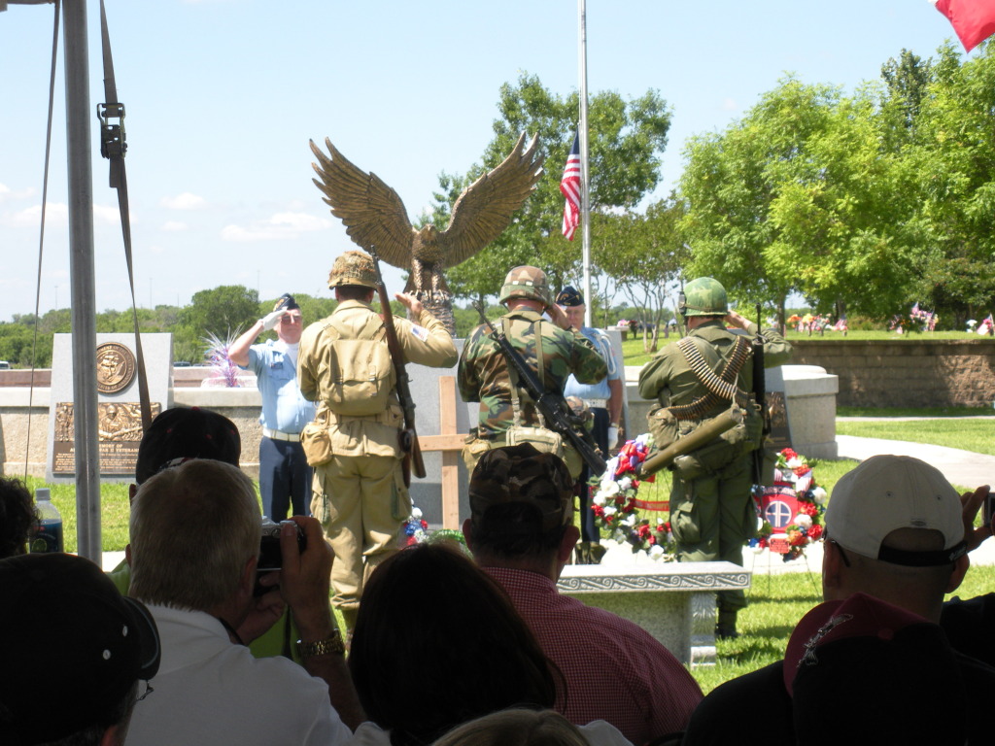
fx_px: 2328
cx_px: 498
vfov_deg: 18.2
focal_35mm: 81
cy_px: 373
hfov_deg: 24.1
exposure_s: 1/253
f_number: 4.8
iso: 88
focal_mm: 14.2
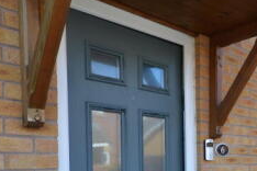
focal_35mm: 42
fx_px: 300
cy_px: 164
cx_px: 220
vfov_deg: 30.1
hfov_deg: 43.3
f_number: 5.6
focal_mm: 10
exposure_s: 1/125
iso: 180
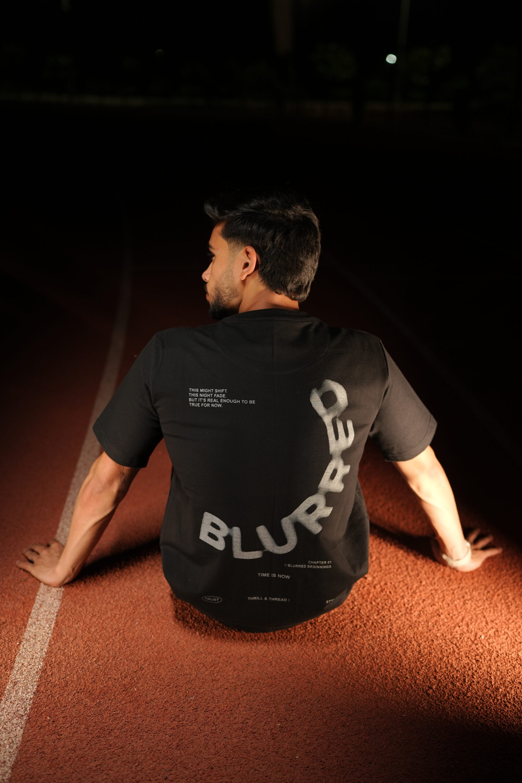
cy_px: 392
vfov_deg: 54.4
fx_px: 761
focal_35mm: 35
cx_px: 261
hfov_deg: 37.9
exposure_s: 1/200
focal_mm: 35
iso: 500
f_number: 2
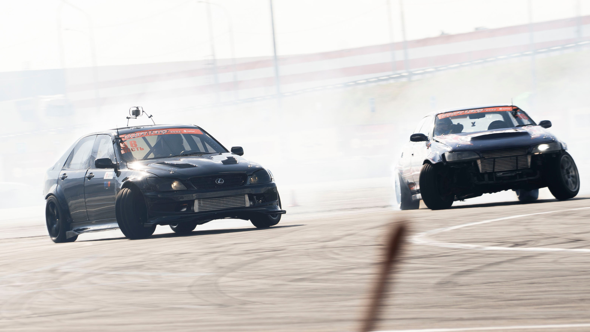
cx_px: 226
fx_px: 4336
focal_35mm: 277
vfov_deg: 4.4
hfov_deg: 7.8
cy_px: 140
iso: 100
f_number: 10
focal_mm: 140
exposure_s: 1/125
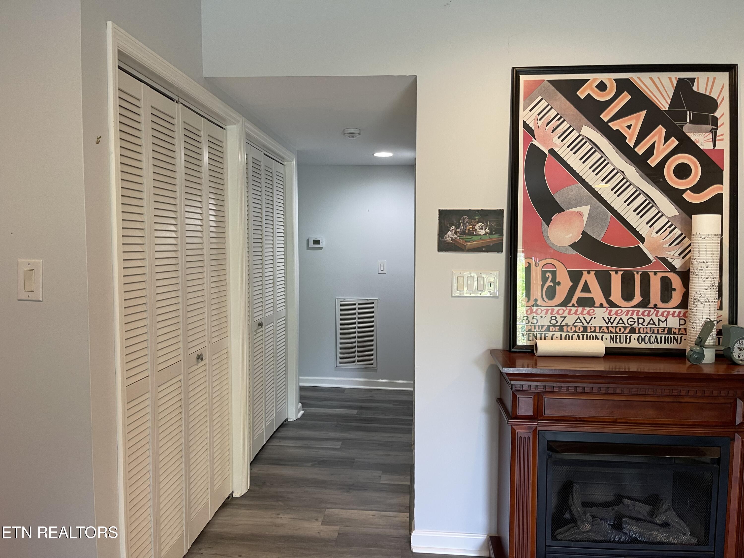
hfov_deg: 69.4
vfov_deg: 54.9
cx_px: 372
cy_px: 279
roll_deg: +0.0
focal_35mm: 25
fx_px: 537
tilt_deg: -4.2
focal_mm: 5.1
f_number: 1.6
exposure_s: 1/60
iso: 100
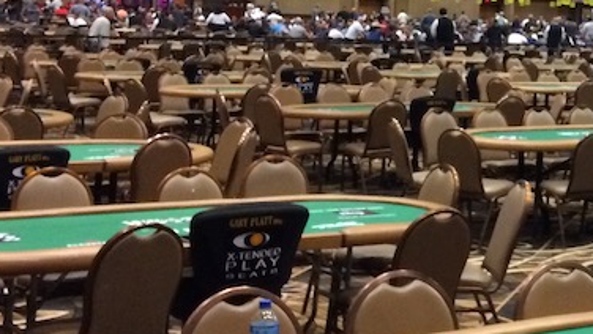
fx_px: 1322
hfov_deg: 23.4
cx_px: 691
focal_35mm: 84
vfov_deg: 14.2
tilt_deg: +0.6
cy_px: 14
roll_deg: -0.9
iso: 320
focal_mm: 4.15
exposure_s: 1/30
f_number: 2.2
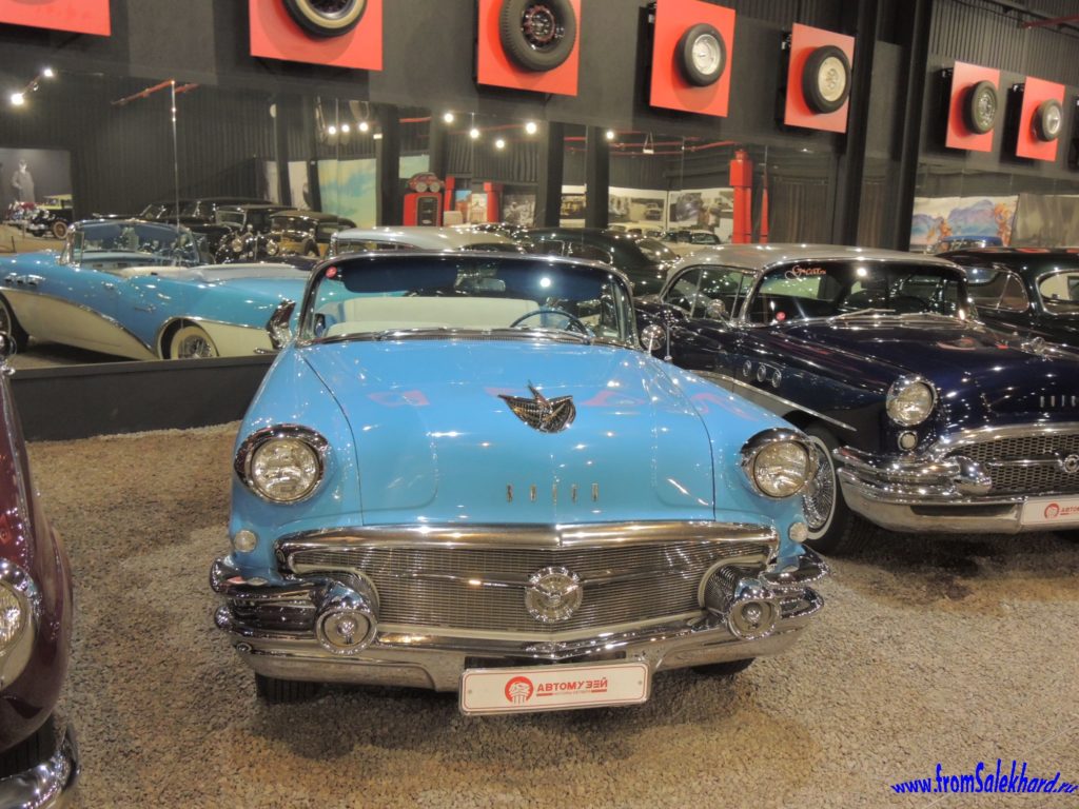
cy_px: 404
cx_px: 540
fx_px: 935
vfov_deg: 46.8
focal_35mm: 30
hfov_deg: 60.0
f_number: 3.1
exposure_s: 1/8
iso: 400
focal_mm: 5.3
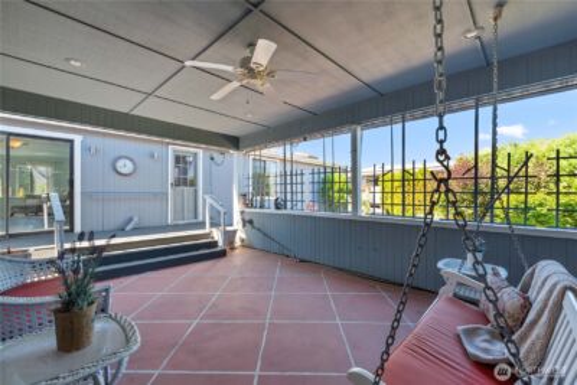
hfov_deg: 100.4
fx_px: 240
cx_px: 288
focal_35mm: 15
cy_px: 192
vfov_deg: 77.4
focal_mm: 15
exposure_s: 1/30
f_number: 8
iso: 100
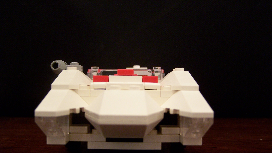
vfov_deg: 28.3
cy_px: 84
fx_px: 303
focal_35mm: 42
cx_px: 138
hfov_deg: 48.4
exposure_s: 1/8
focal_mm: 6.3
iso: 140
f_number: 2.8
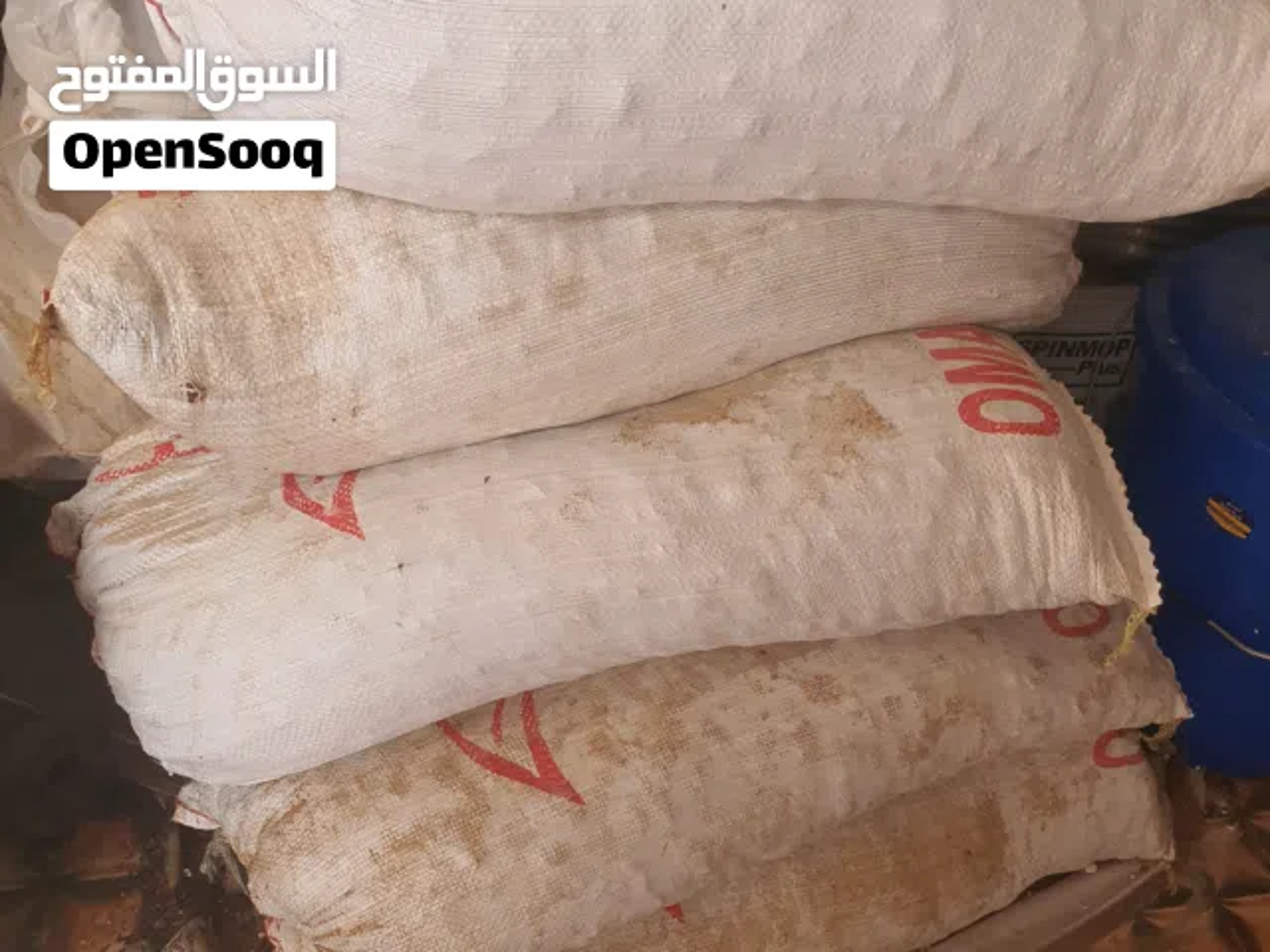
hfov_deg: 67.3
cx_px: 635
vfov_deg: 53.1
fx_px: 954
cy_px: 476
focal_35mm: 26
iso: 80
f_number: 2.4
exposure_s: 1/100
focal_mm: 4.3
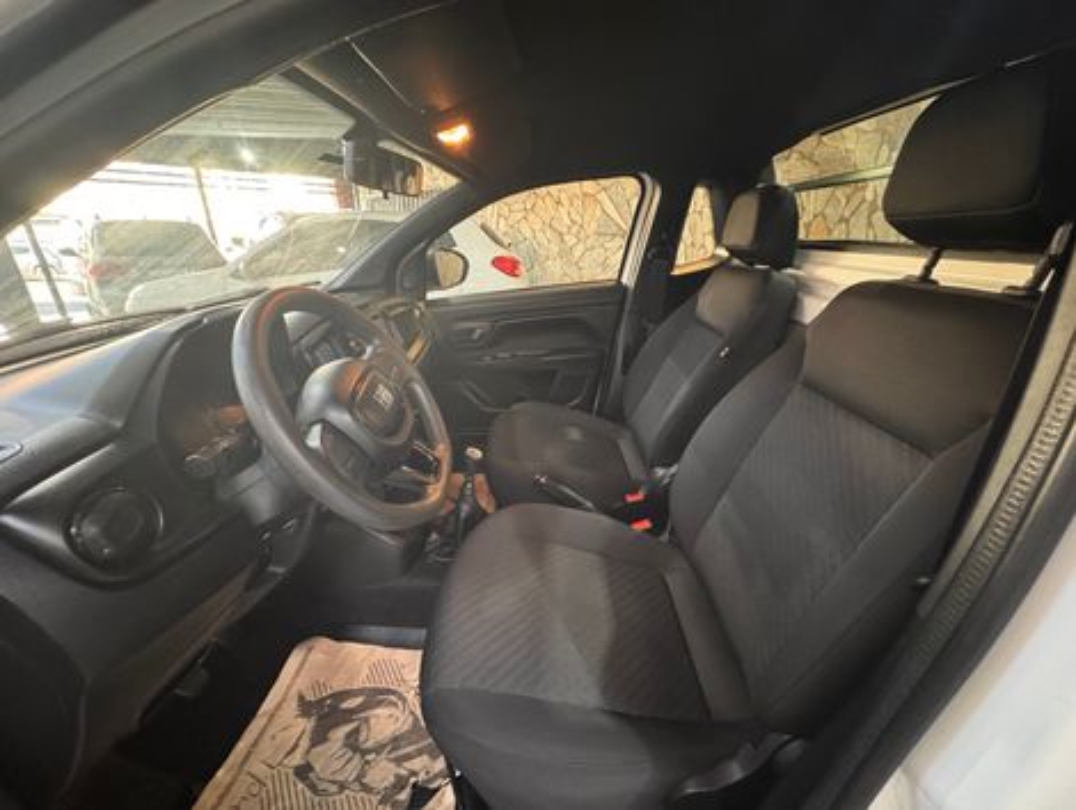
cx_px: 538
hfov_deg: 102.0
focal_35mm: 14
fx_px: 436
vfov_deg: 85.8
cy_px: 405
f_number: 2.2
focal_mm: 2.22
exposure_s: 1/40
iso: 1250
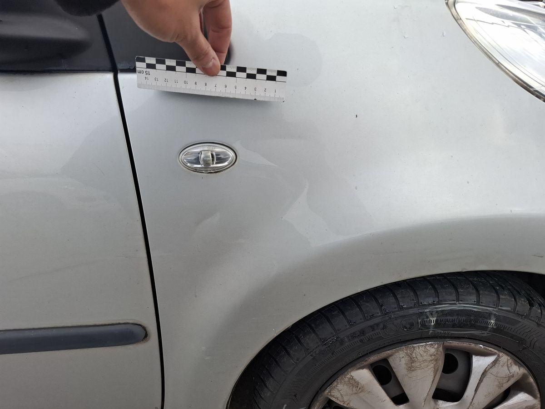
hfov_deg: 73.9
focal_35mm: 23
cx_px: 272
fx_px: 362
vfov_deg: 58.9
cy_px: 204
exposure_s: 1/525
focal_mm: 5.54
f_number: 1.8
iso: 50
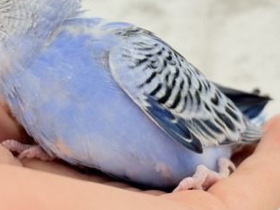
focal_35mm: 104
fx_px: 841
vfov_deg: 14.2
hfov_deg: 18.9
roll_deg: +0.1
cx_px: 131
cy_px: 46
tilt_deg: -2.4
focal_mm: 5.96
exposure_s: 1/100
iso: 64
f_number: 1.6
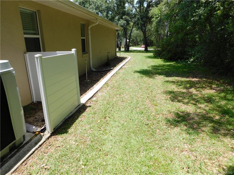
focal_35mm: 23
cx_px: 117
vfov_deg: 58.9
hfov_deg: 73.9
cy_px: 88
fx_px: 155
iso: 125
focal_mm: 4
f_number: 3
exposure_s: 1/640
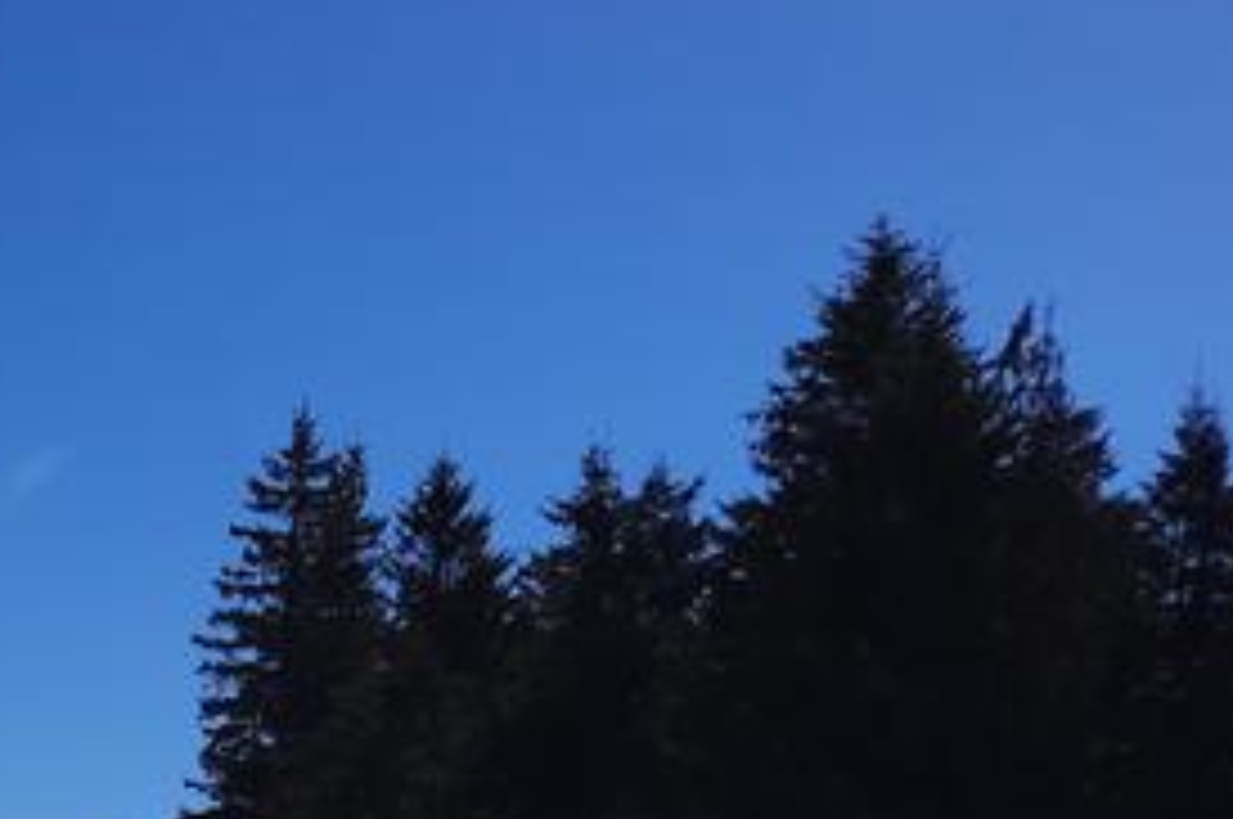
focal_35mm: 76
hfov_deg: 23.6
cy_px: 1224
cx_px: -356
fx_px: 2600
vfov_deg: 16.4
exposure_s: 1/3636
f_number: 2
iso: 32
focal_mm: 4.6
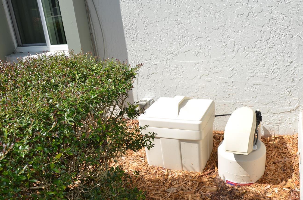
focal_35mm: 33
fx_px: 277
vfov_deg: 39.6
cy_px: 78
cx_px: 180
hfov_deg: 56.9
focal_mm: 18
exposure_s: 1/250
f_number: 8
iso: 100
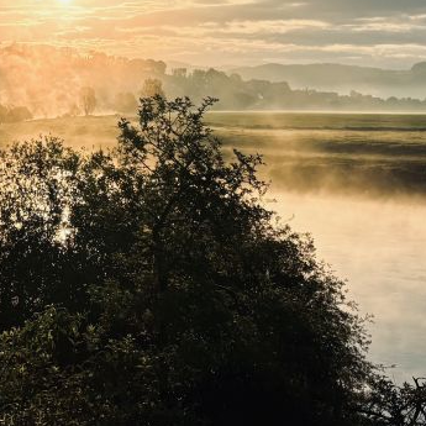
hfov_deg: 21.3
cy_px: -1
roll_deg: -0.9
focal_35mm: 80
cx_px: 65
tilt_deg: +5.1
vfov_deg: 20.9
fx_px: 1114
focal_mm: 5.96
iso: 50
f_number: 1.6
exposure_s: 1/5952
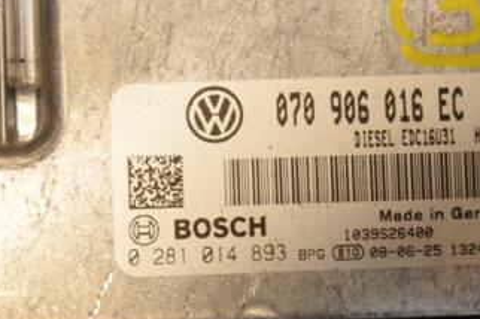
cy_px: 154
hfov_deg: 9.8
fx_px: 2796
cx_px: 344
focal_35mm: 210
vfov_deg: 6.5
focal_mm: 75
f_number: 10
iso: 800
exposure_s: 1/200
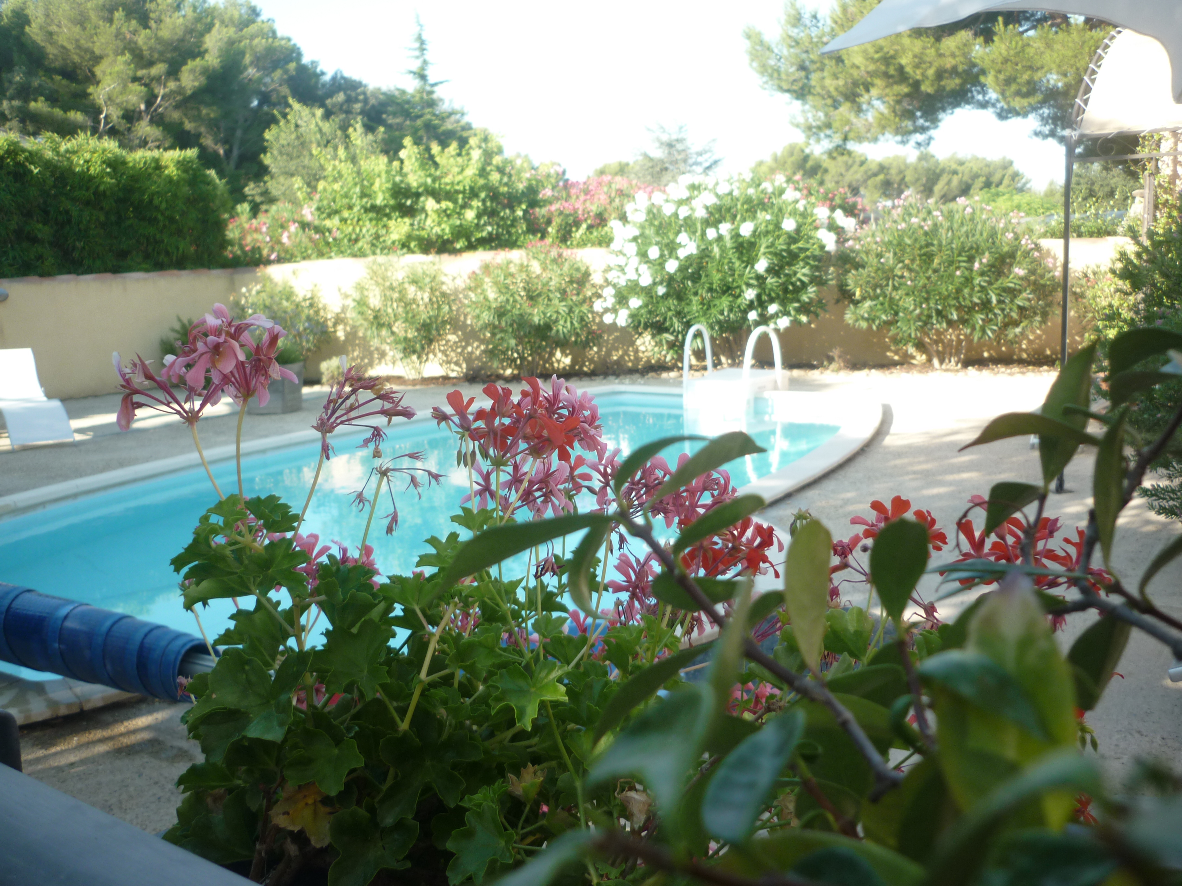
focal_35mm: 33
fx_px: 1127
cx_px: 591
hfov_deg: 55.4
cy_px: 443
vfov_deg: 42.9
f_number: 2.8
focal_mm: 5.5
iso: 80
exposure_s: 1/250
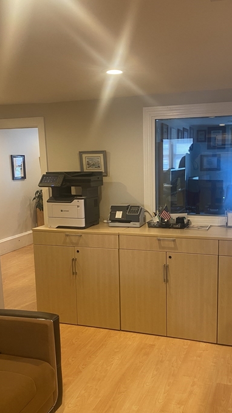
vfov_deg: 60.9
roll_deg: -0.9
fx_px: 350
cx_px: 140
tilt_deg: -10.0
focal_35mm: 32
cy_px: 225
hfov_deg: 36.5
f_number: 1.8
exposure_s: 1/60
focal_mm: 4.25
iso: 125
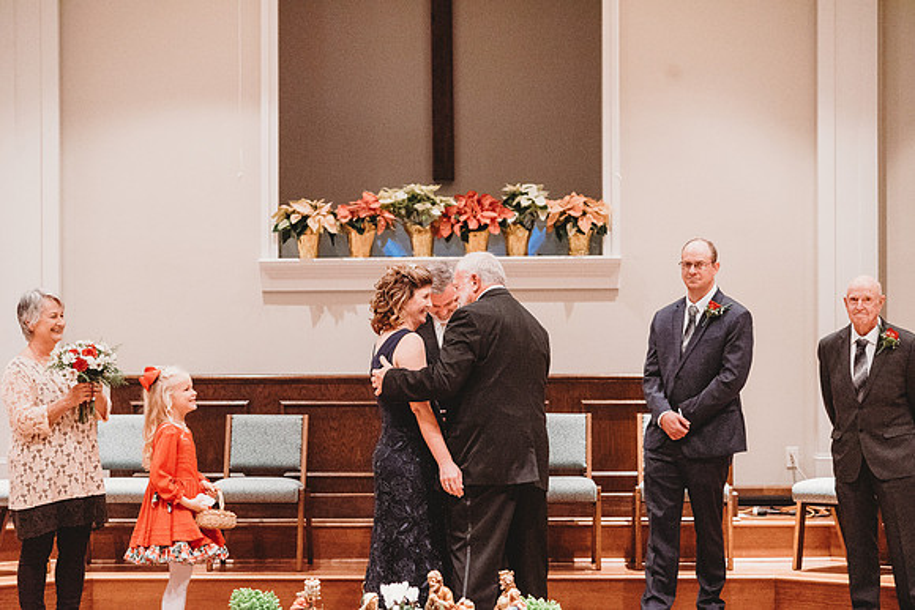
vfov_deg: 11.4
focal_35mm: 120
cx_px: 458
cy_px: 305
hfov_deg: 17.1
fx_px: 3051
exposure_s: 1/200
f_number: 4
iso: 8000
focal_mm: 120
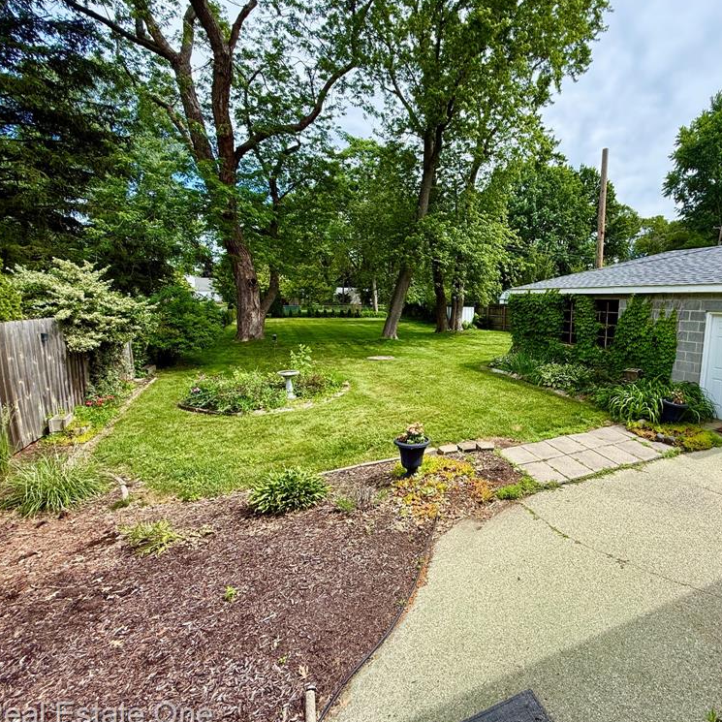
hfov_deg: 81.6
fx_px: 401
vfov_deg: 84.0
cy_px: 364
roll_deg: -0.5
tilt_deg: -9.4
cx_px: 471
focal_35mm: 17
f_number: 2.2
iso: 50
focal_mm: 2.22
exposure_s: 1/679
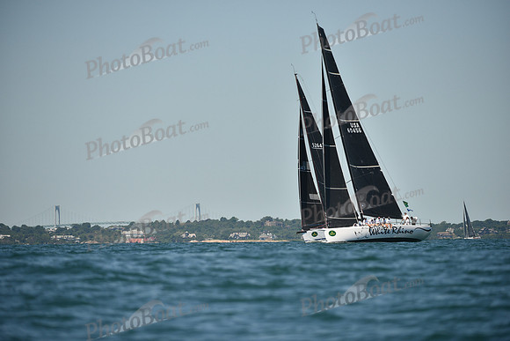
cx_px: 255
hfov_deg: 6.6
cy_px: 170
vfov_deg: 4.4
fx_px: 4392
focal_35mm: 310
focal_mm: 310
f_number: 4.5
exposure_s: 1/3200
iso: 250
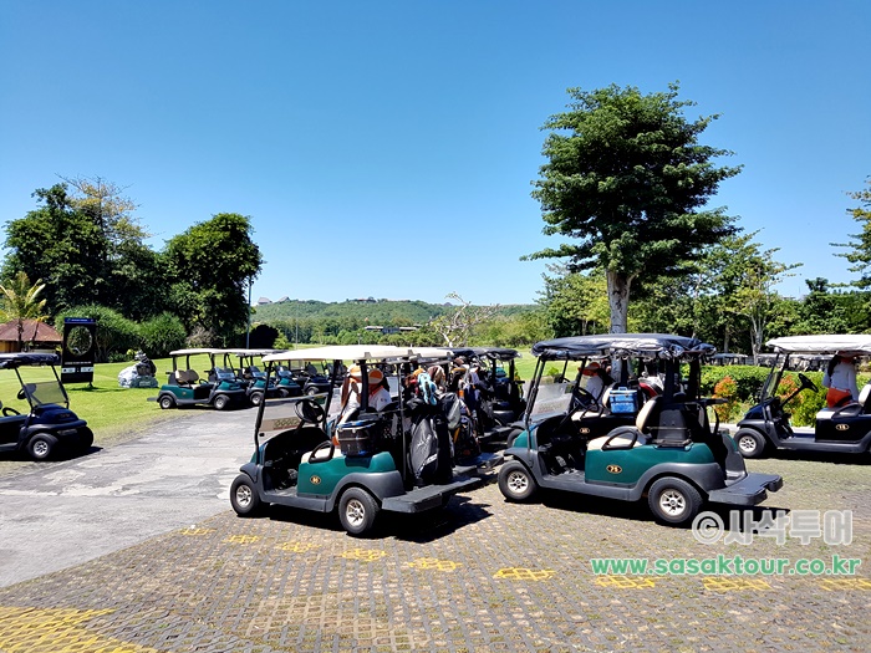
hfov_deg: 67.3
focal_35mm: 26
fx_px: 654
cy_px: 326
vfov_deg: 53.1
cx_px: 436
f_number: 1.7
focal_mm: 4.2
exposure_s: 1/1676
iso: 50
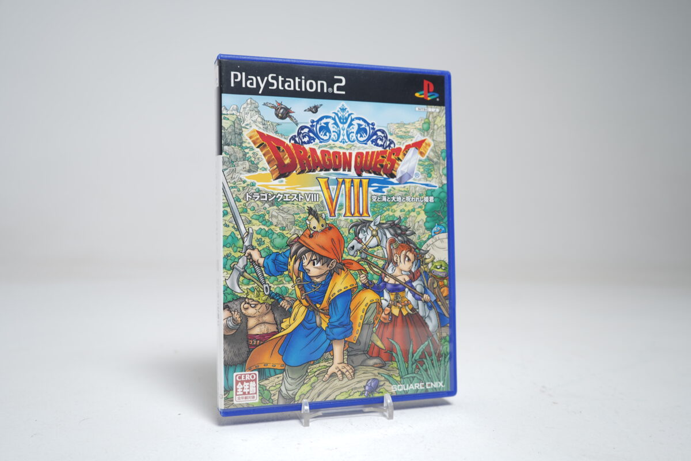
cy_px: 230
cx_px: 346
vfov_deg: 41.1
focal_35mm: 32
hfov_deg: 58.7
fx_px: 614
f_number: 5
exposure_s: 1/5
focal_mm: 32
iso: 64
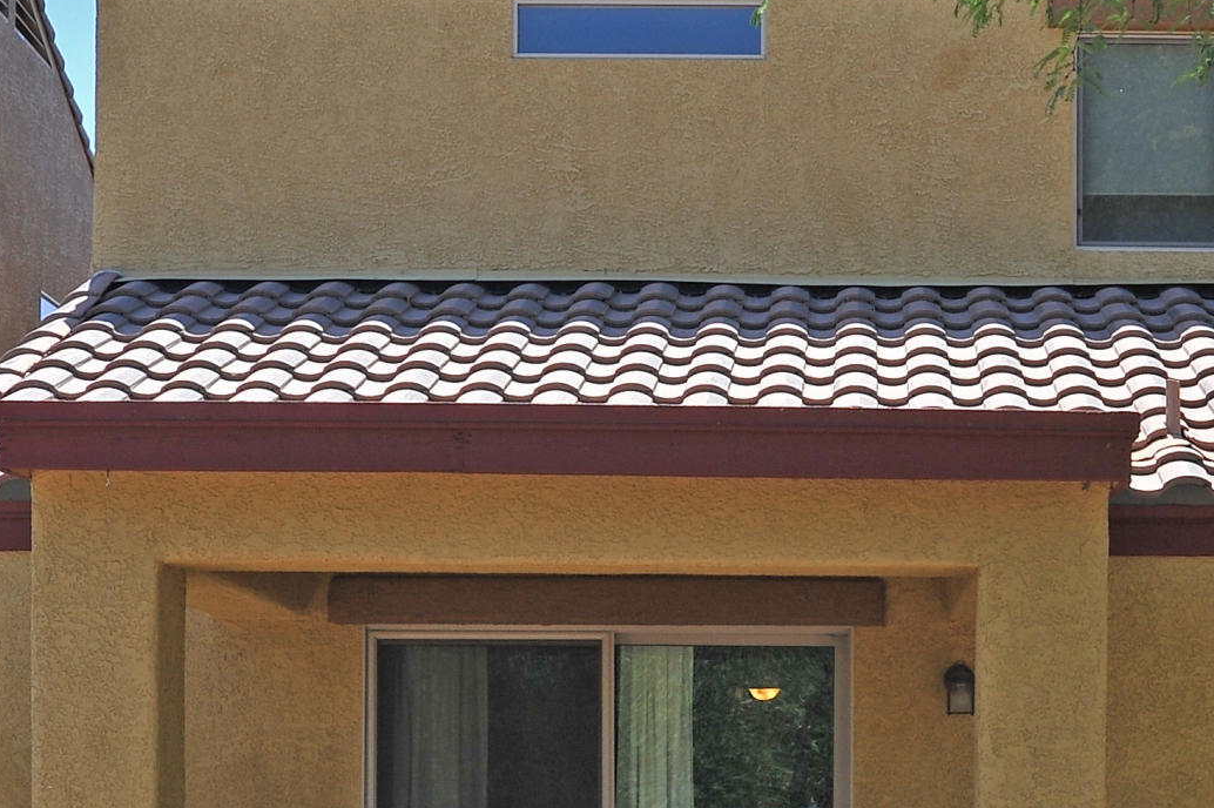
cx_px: 909
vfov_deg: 15.4
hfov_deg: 23.2
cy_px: 779
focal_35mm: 87
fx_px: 2932
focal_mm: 30
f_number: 10
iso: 320
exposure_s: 1/320
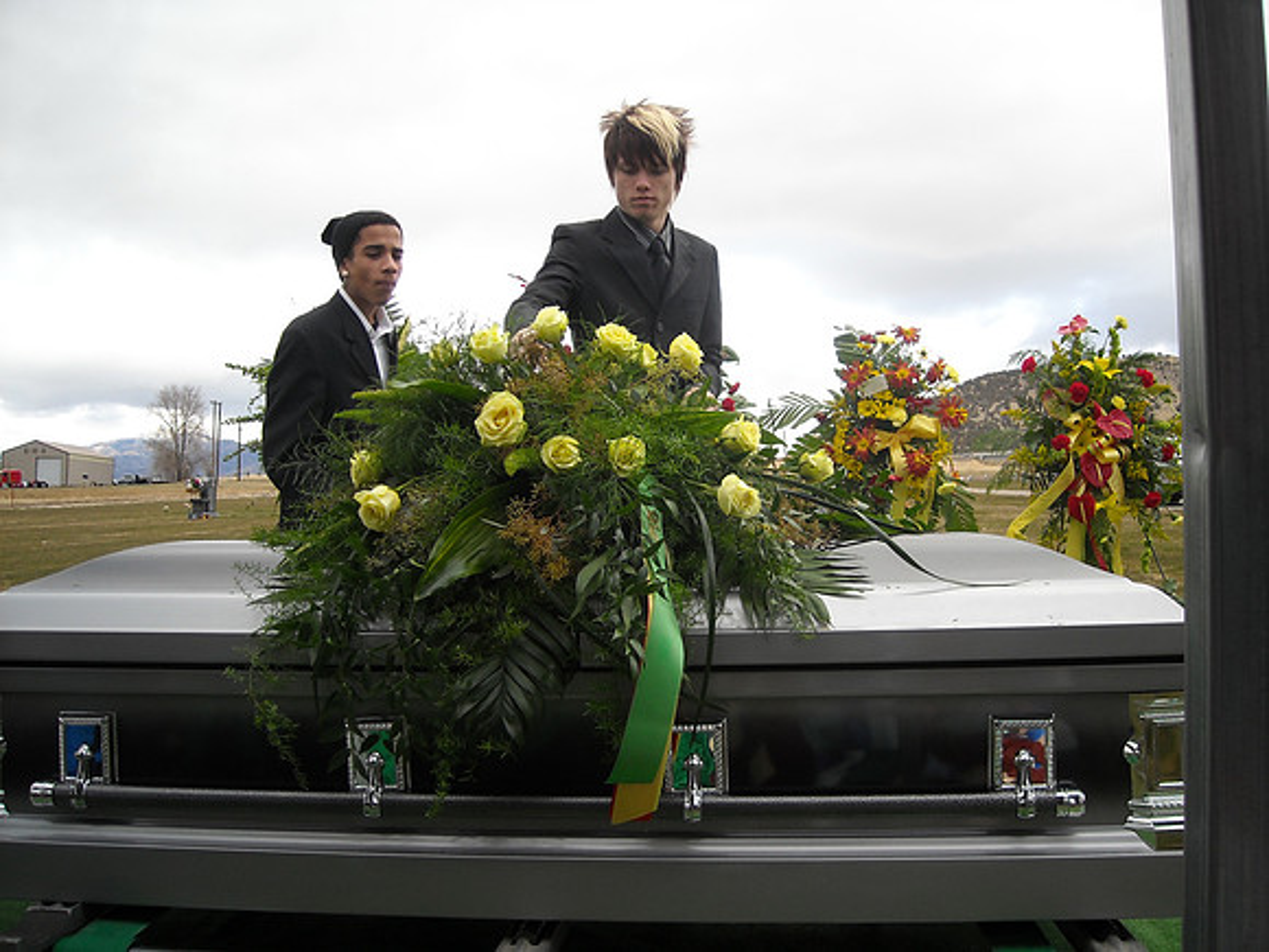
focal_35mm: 35
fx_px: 1283
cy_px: 476
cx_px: 634
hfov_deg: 52.6
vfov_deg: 40.7
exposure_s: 1/284
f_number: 2.8
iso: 64
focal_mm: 5.7
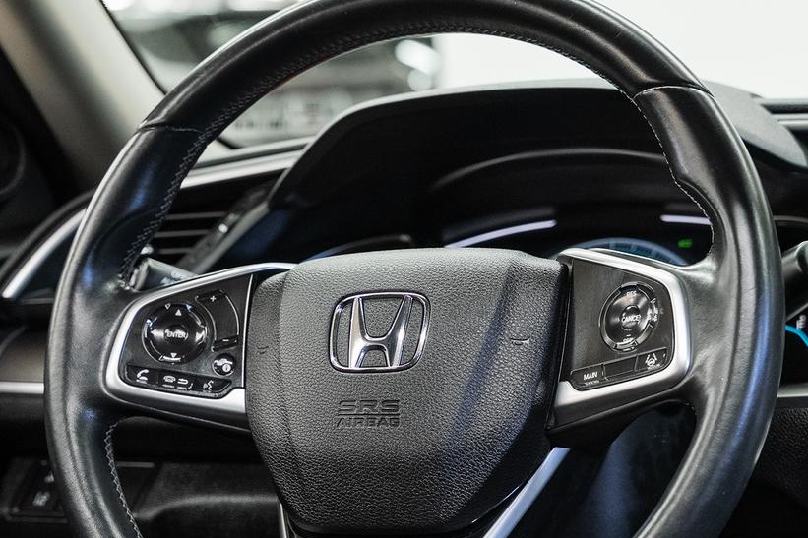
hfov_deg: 21.9
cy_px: 387
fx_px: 2087
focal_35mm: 93
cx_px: 379
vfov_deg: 14.7
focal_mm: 45.7
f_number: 4
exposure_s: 1/40
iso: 1000
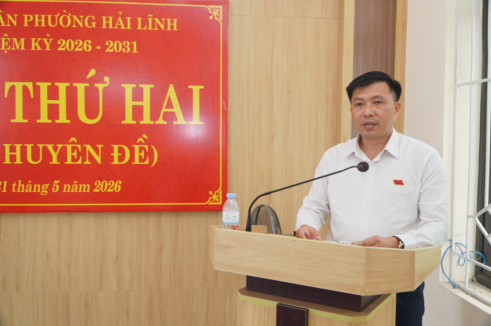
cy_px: 163
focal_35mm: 34
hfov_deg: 55.1
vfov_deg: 38.3
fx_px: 470
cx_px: 246
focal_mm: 23
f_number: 4
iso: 160
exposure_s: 1/60
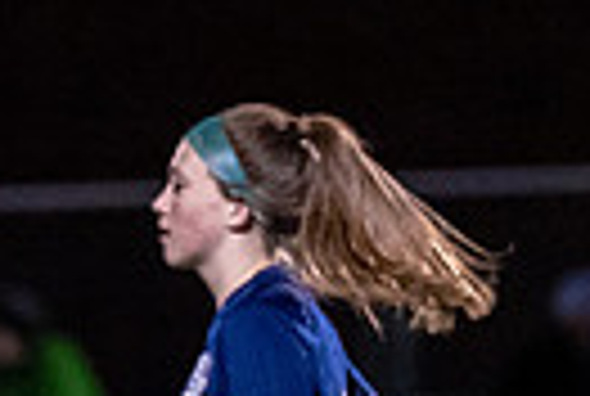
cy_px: 818
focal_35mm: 1401
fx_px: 23013
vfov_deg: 1.0
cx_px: -128
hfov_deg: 1.5
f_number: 2.8
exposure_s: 1/1000
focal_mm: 200
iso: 4000
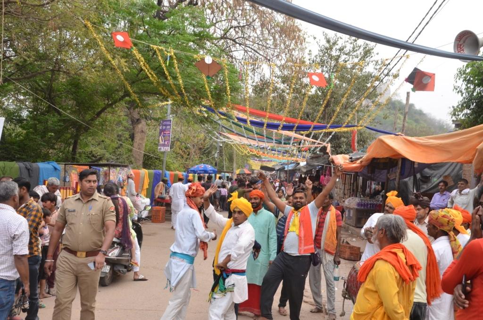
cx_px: 242
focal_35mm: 39
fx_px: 522
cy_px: 160
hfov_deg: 49.6
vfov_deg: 34.1
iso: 800
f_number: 9
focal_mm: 26
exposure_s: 1/160
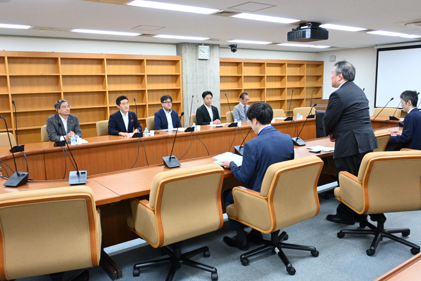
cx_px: 210
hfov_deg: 60.7
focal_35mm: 31
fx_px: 360
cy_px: 140
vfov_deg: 42.6
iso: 1600
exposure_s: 1/125
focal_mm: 20.5
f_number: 3.8
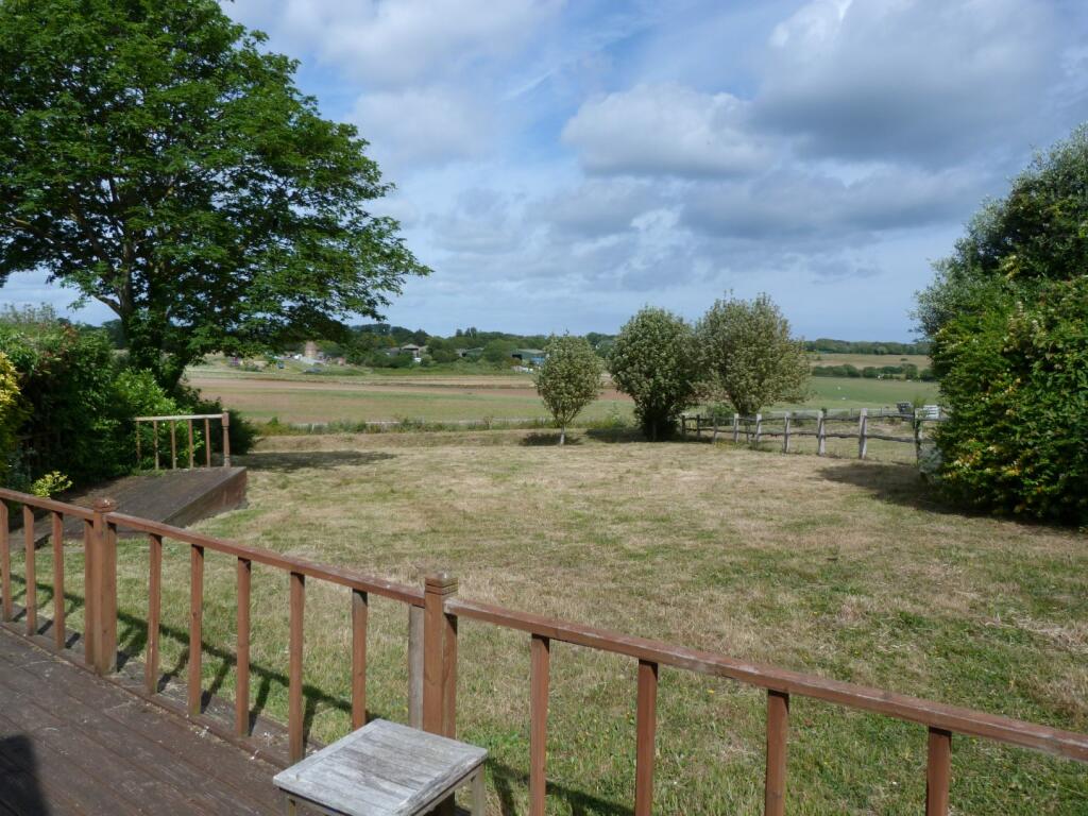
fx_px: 786
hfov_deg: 69.4
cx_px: 544
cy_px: 408
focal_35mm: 25
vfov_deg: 54.9
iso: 80
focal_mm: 4.5
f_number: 2.8
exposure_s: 1/1600
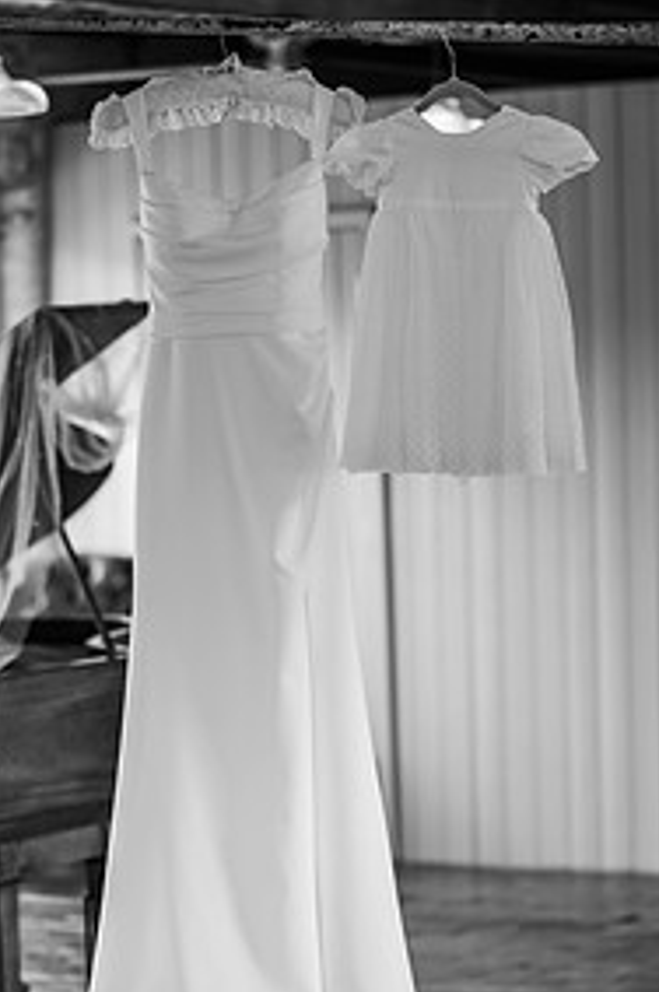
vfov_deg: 15.2
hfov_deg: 10.1
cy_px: 610
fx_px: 3716
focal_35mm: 135
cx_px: 286
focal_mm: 85
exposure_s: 1/200
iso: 140
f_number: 2
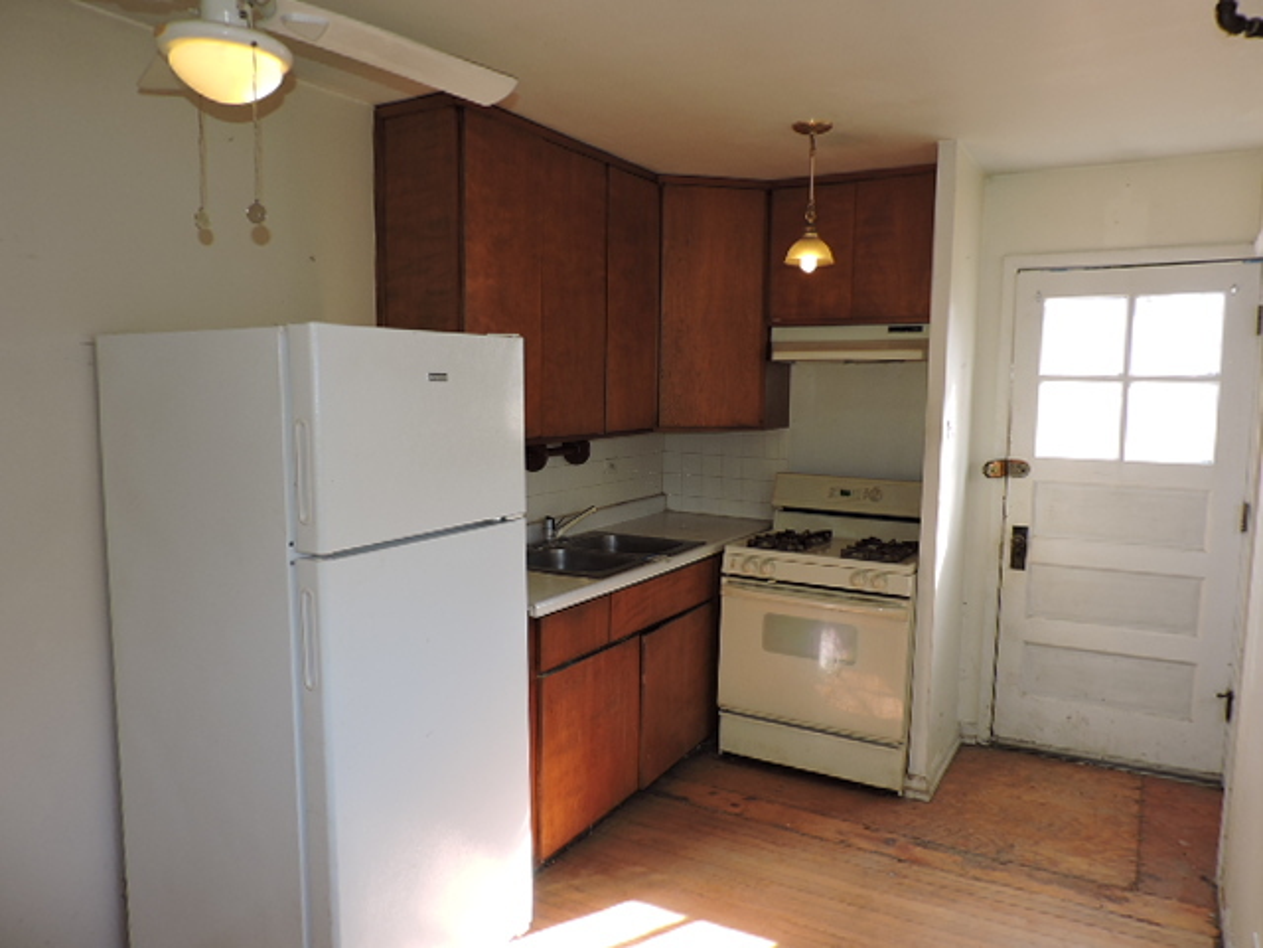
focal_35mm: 24
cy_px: 474
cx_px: 632
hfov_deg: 71.6
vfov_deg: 56.8
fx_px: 876
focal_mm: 4.3
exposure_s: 1/50
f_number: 3
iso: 100
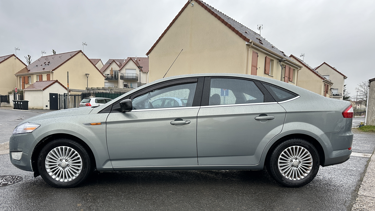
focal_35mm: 27
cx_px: 186
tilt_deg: -5.4
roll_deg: -0.7
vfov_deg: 42.5
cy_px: 136
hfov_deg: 69.9
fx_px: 268
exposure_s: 1/121
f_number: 1.78
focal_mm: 6.86
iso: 125
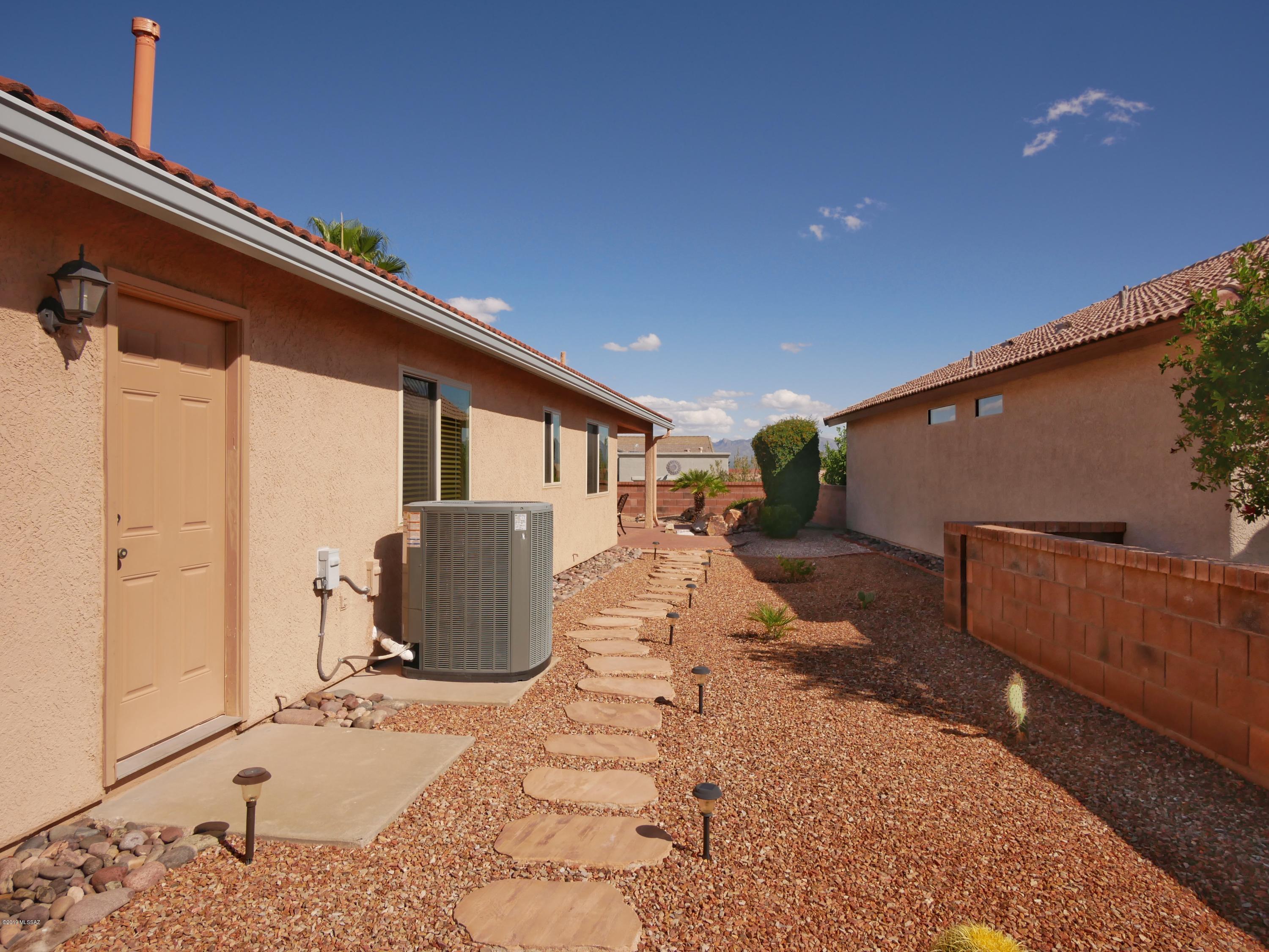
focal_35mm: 22
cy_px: 476
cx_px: 634
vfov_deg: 61.1
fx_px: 807
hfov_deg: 76.4
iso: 200
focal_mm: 11
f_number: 5.6
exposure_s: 1/1600
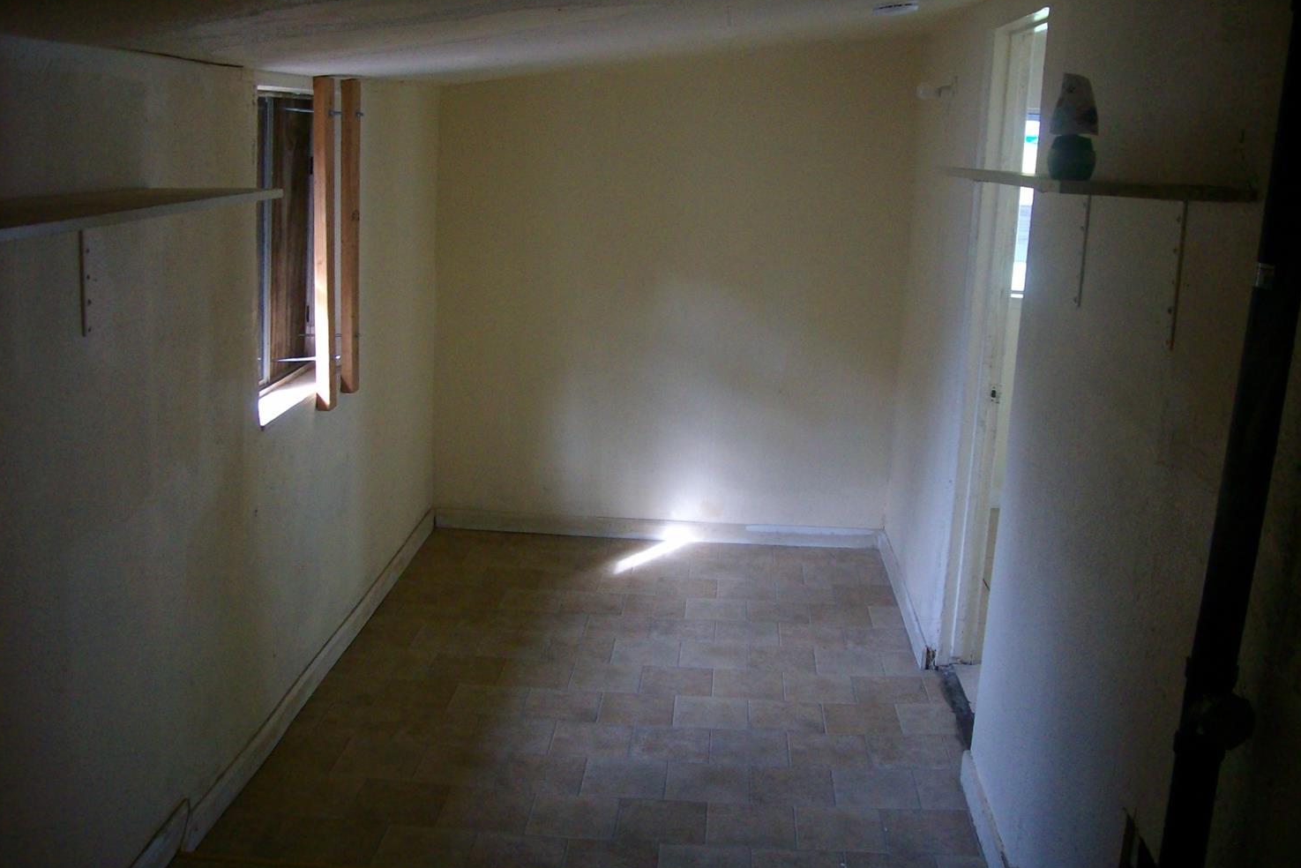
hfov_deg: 51.9
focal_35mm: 37
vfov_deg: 35.9
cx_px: 651
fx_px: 1337
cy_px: 399
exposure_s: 1/40
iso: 175
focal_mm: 5.8
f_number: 2.8
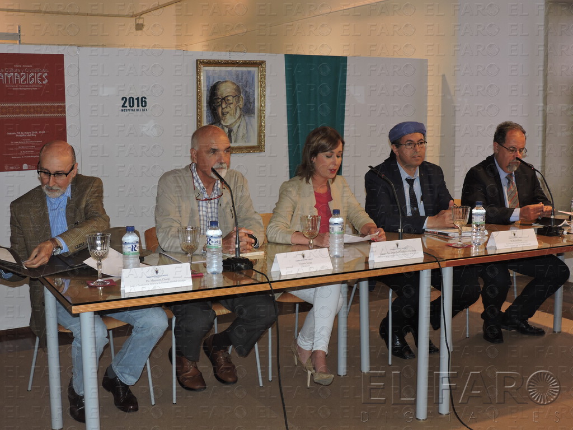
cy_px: 215
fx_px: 778
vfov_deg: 30.9
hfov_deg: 40.4
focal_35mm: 47
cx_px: 286
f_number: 3.5
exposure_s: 1/30
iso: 200
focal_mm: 8.4
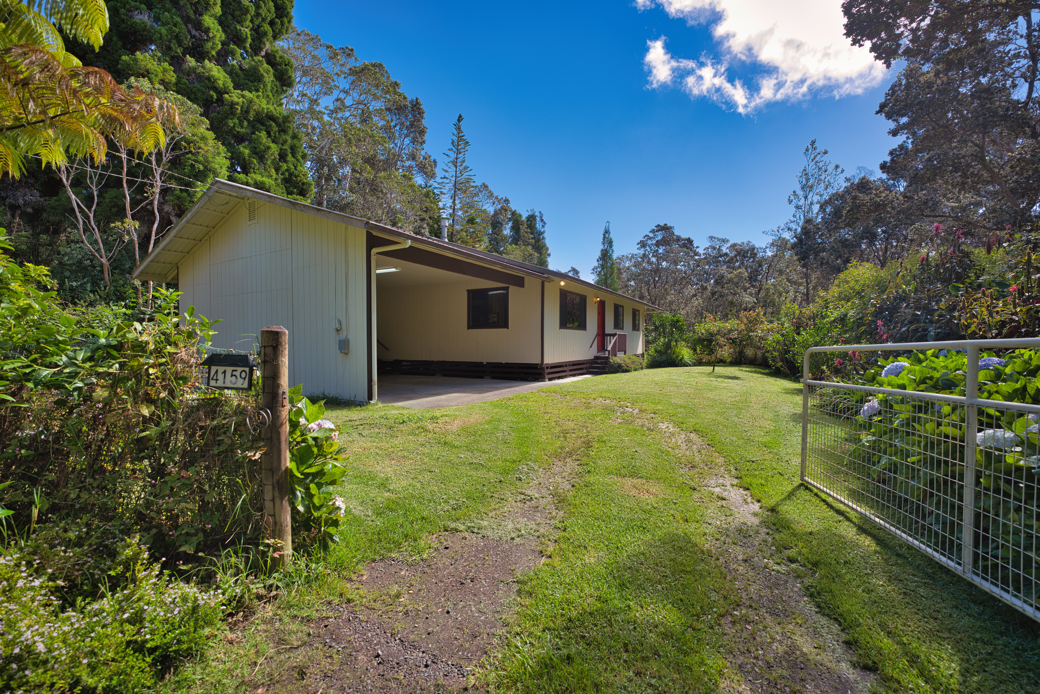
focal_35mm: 14
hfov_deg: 104.2
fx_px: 404
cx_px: 520
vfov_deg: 81.2
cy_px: 347
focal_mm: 14
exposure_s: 1/250
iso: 50
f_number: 4
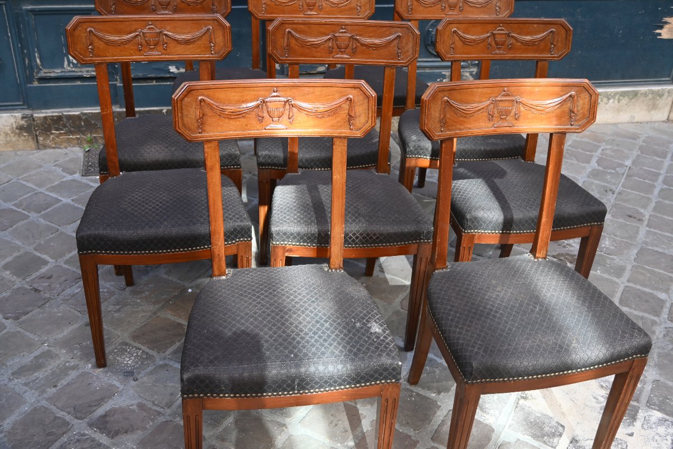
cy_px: 224
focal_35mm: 37
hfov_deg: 52.2
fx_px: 687
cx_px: 336
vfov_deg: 36.2
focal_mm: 24.5
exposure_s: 1/250
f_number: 4
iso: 280
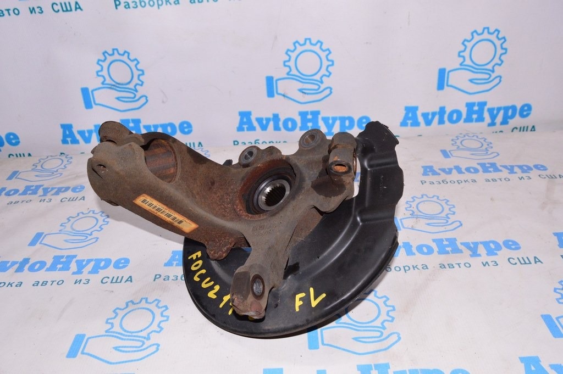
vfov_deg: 41.6
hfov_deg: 59.5
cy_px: 187
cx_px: 282
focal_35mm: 32
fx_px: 492
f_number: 8
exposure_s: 1/200
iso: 1600
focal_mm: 21
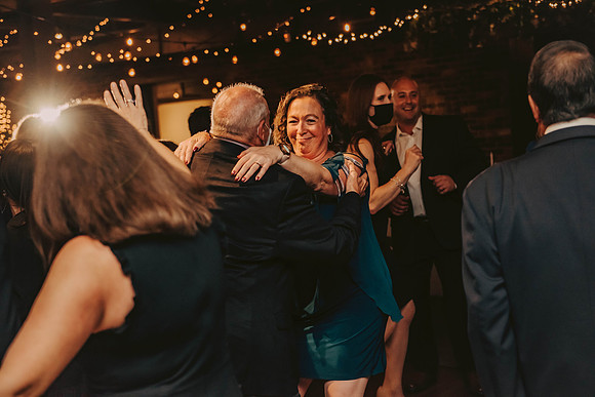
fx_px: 959
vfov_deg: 23.4
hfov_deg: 34.5
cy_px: 198
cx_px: 298
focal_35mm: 58
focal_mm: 58
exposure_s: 1/200
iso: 2000
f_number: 3.2
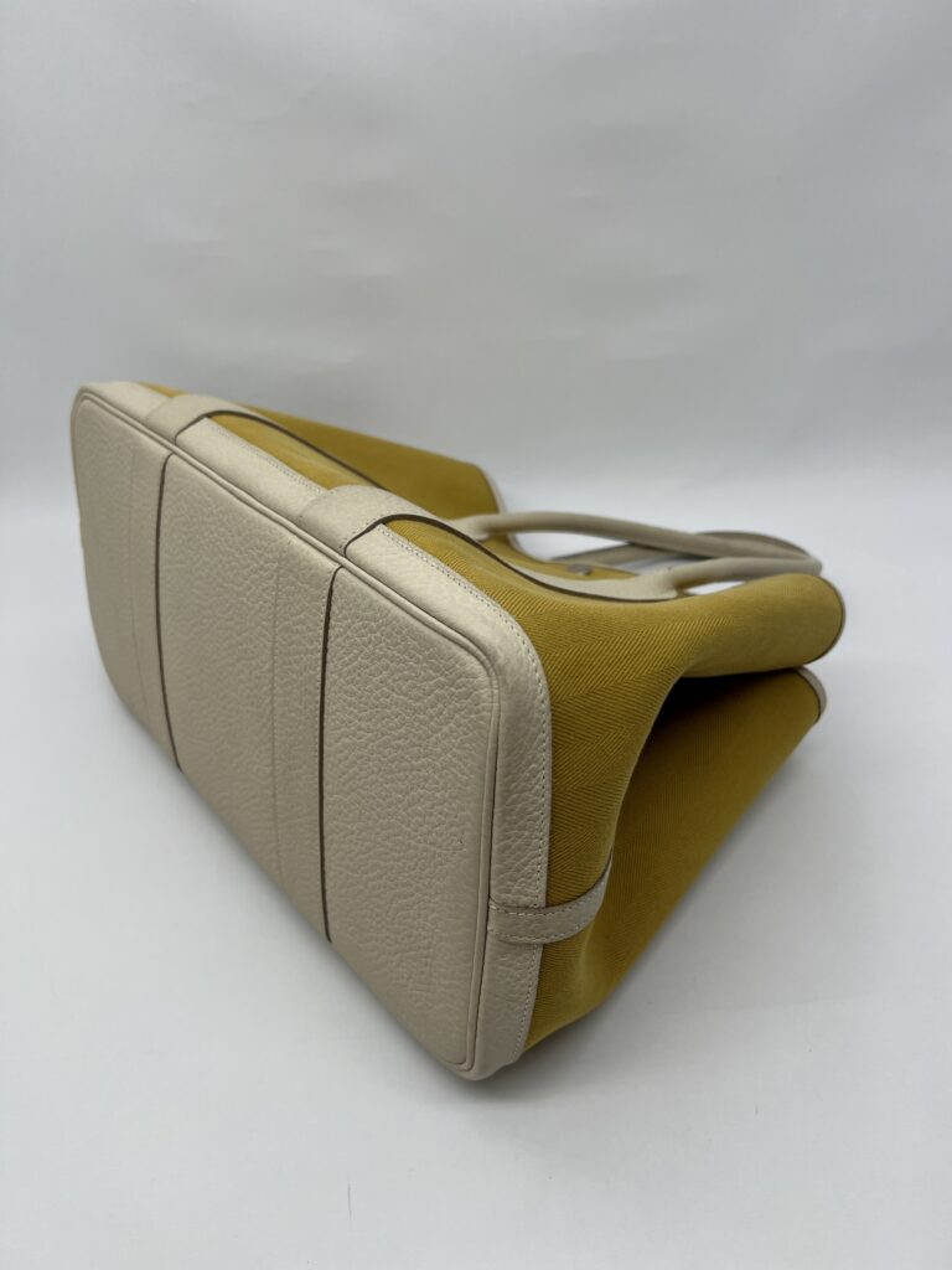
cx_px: 476
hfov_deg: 53.1
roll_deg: +4.5
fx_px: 953
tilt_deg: -32.8
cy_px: 635
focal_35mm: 26
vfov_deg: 67.3
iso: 50
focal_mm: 5.7
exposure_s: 1/427
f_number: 1.5
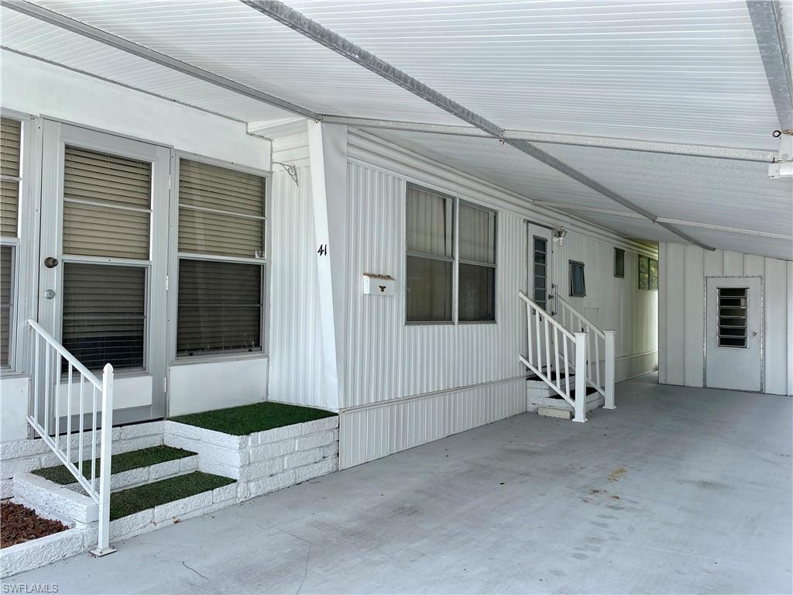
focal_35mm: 26
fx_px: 596
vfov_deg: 53.1
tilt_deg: -0.5
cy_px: 298
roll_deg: -0.5
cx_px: 396
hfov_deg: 67.3
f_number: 1.8
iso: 32
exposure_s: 1/738
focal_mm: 4.25
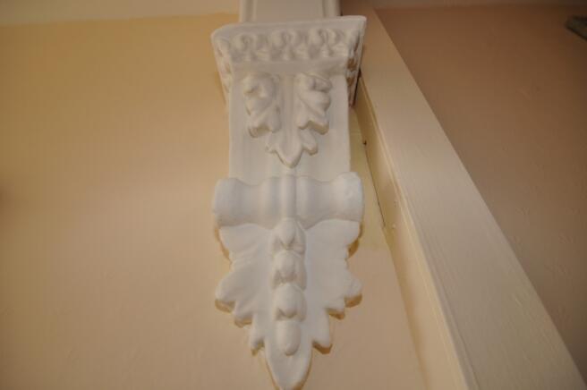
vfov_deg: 69.5
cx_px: 294
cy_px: 195
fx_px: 281
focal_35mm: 17
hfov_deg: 92.5
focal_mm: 11.5
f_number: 11
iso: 200
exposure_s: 1
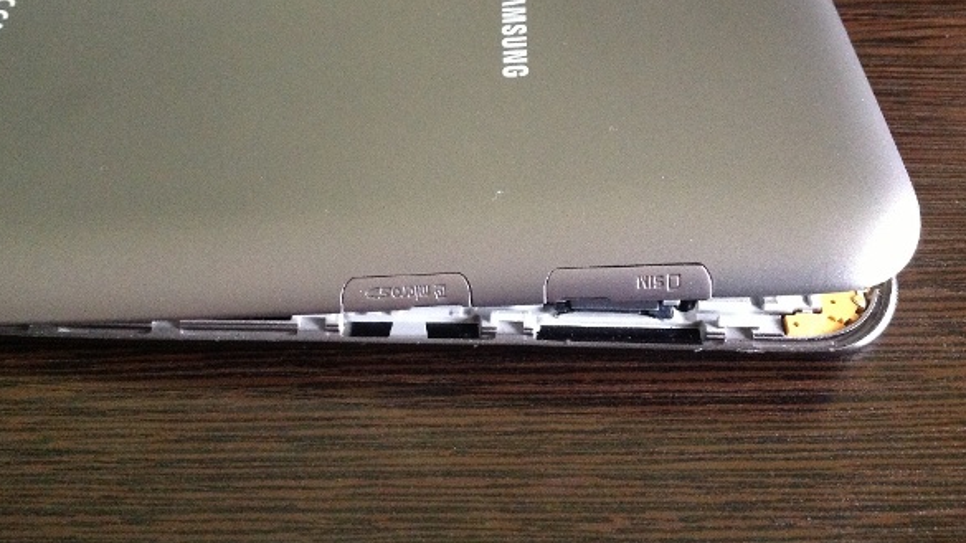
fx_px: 1025
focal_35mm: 40
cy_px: 184
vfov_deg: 29.5
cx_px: 472
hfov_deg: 50.5
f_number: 2.4
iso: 500
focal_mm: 4.28
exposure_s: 1/15
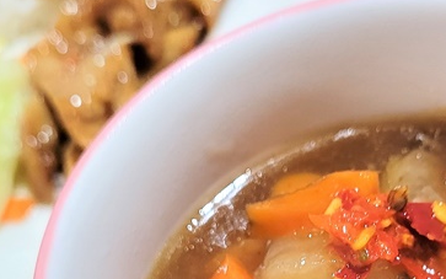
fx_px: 924
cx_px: 305
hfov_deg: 26.9
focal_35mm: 76
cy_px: 297
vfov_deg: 16.7
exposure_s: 1/40
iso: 320
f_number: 1.8
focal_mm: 5.4
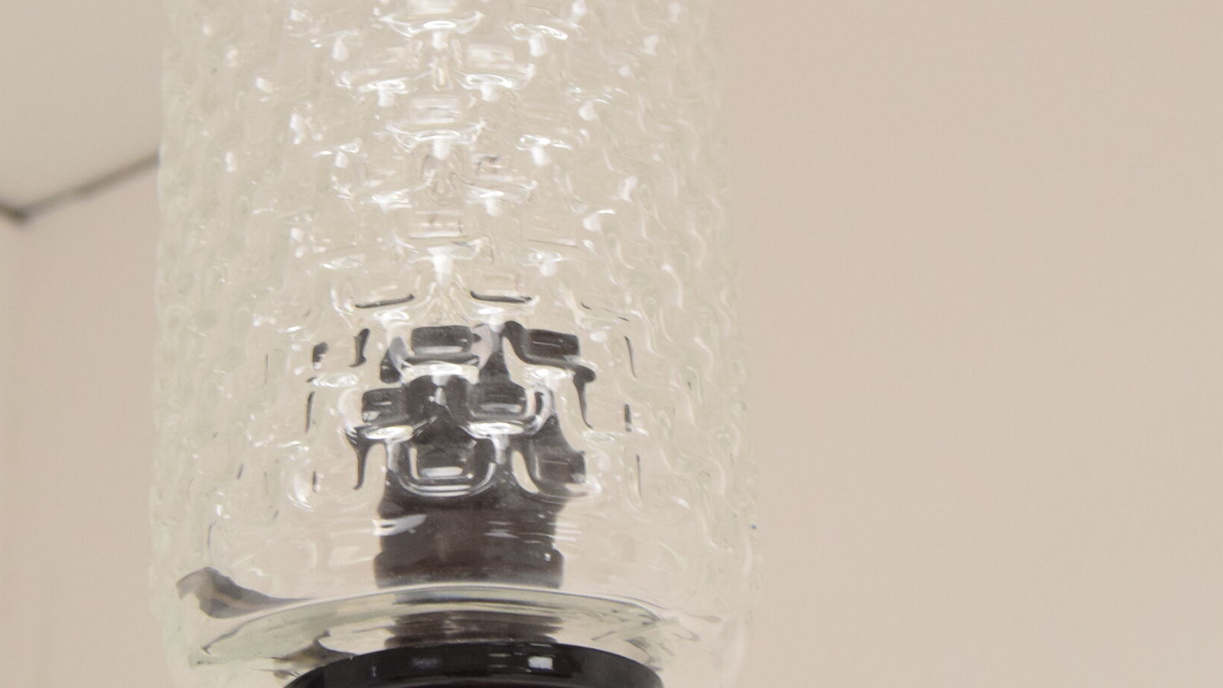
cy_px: 286
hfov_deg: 26.1
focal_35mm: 81
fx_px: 2627
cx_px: 448
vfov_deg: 14.9
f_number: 6.3
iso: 1600
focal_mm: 28
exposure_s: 1/160
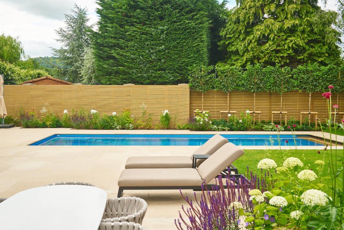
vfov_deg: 35.0
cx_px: 172
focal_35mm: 38
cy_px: 115
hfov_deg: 50.7
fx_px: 363
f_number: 5.6
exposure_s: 1/250
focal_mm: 38
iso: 640
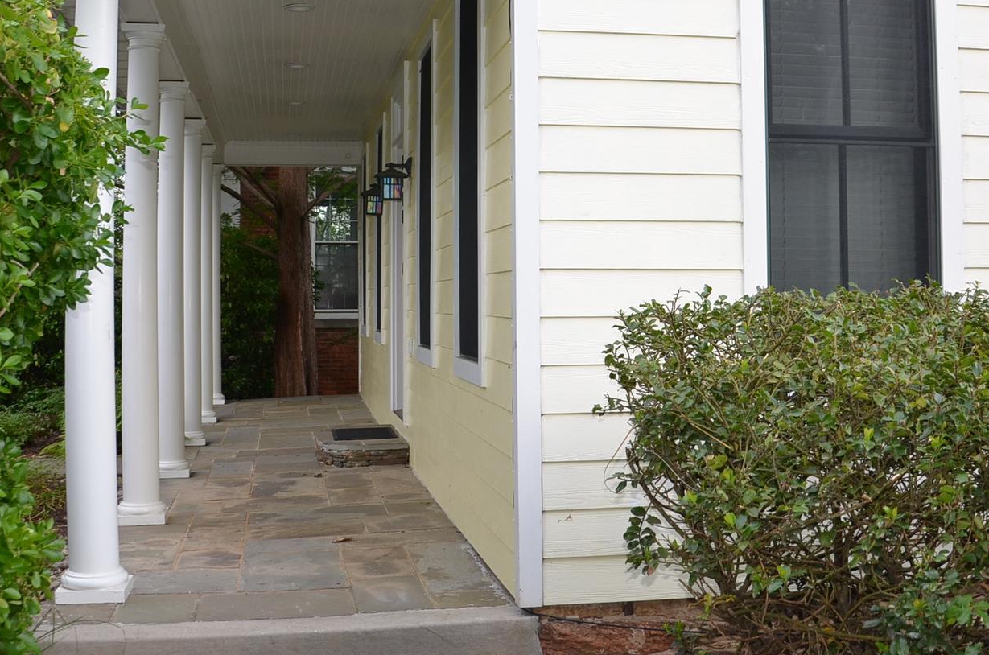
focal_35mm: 45
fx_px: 1234
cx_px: 507
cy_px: 234
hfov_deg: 43.7
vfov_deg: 29.6
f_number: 3.5
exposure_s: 1/160
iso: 200
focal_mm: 18
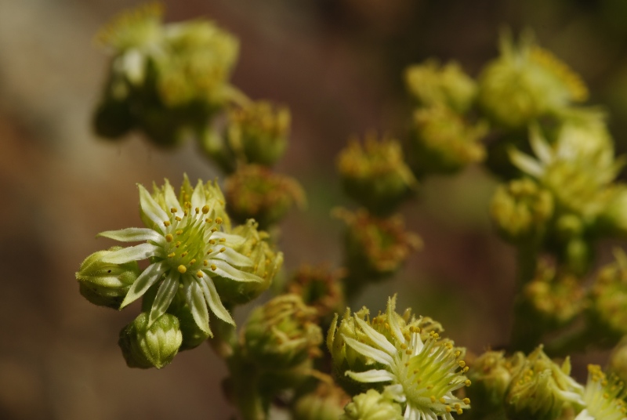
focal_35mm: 128
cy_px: 210
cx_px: 314
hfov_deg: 16.0
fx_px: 2224
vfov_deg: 10.8
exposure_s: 1/400
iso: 100
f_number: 10
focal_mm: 85
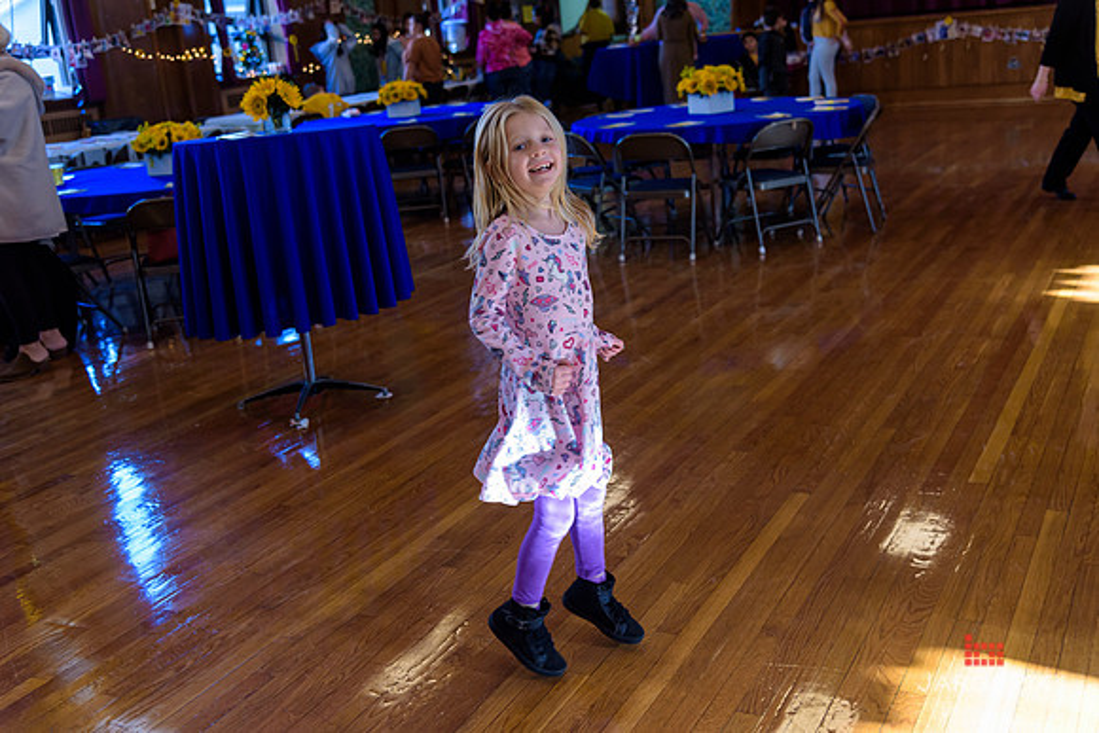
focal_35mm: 38
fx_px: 1160
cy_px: 366
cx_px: 550
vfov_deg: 35.1
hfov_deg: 50.7
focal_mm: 38
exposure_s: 1/125
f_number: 4
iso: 800
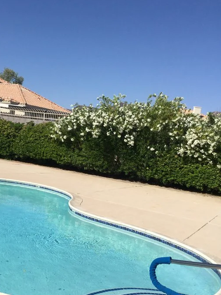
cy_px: 174
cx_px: 57
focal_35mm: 47
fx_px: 400
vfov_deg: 40.3
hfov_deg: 30.4
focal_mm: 3.3
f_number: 2.4
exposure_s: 1/2146
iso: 25
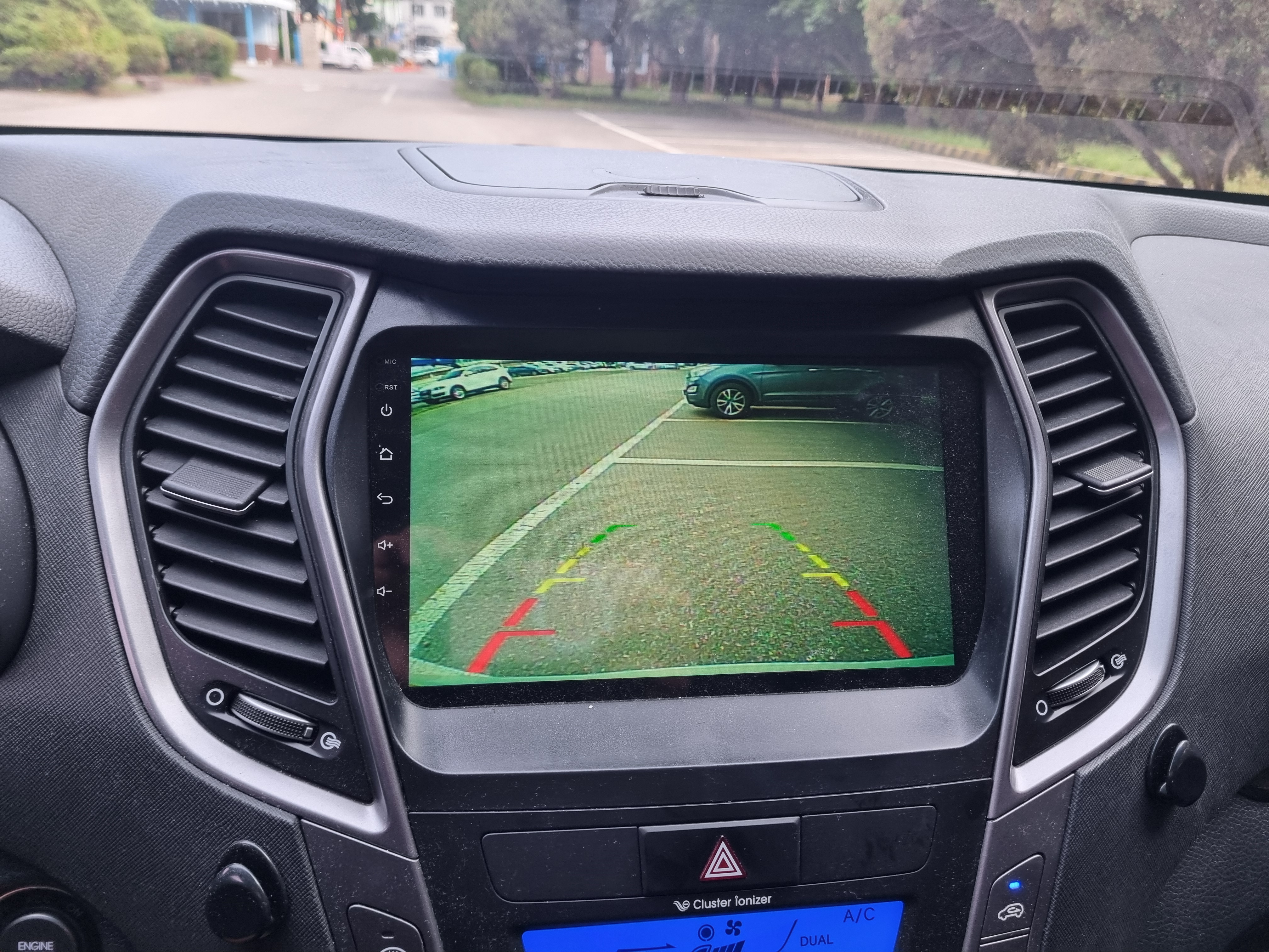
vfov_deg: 53.1
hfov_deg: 67.3
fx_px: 953
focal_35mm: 26
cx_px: 634
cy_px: 476
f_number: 1.8
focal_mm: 5.4
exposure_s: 1/120
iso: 80
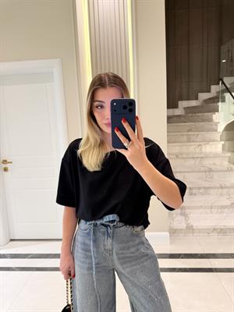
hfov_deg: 56.8
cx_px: 117
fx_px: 216
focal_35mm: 24
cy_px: 156
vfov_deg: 71.6
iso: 200
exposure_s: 1/50
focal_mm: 6.76
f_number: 1.78
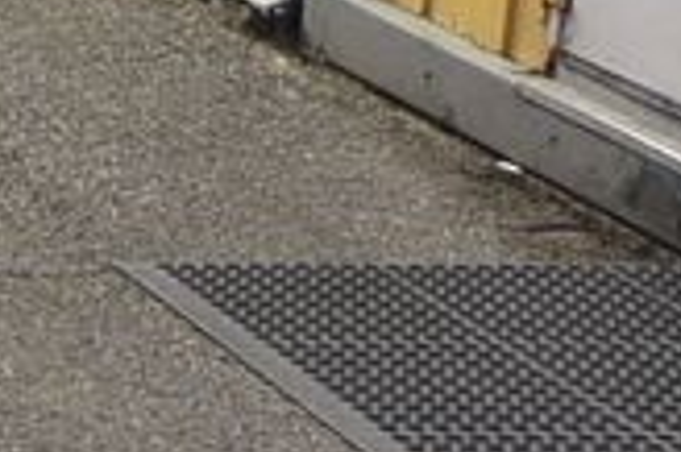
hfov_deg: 9.8
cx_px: -1150
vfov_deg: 7.8
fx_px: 3307
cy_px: -35
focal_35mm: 175
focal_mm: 10.7
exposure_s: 1/250
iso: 160
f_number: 7.1
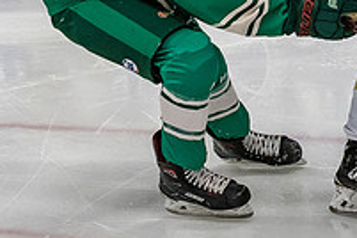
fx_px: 4303
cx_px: 454
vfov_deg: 3.2
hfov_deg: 4.7
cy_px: -55
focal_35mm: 434
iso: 2000
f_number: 4
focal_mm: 90
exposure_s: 1/800
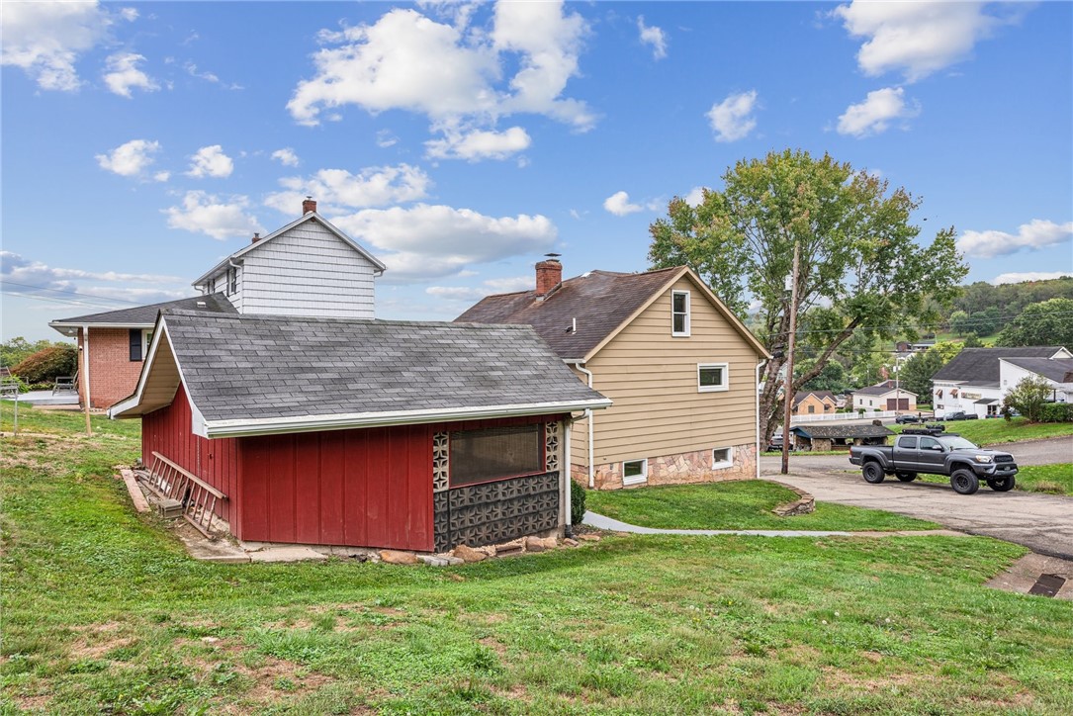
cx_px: 536
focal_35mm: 22
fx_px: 656
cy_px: 358
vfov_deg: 57.3
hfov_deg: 78.6
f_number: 11
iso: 50
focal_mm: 22
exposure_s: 1/10
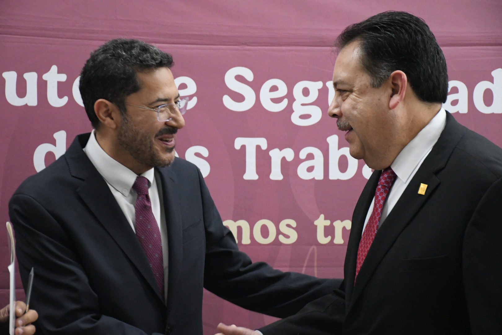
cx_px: 251
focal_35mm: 105
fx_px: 1464
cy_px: 168
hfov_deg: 19.5
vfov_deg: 13.0
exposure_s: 1/125
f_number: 5.6
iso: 5000
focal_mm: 70
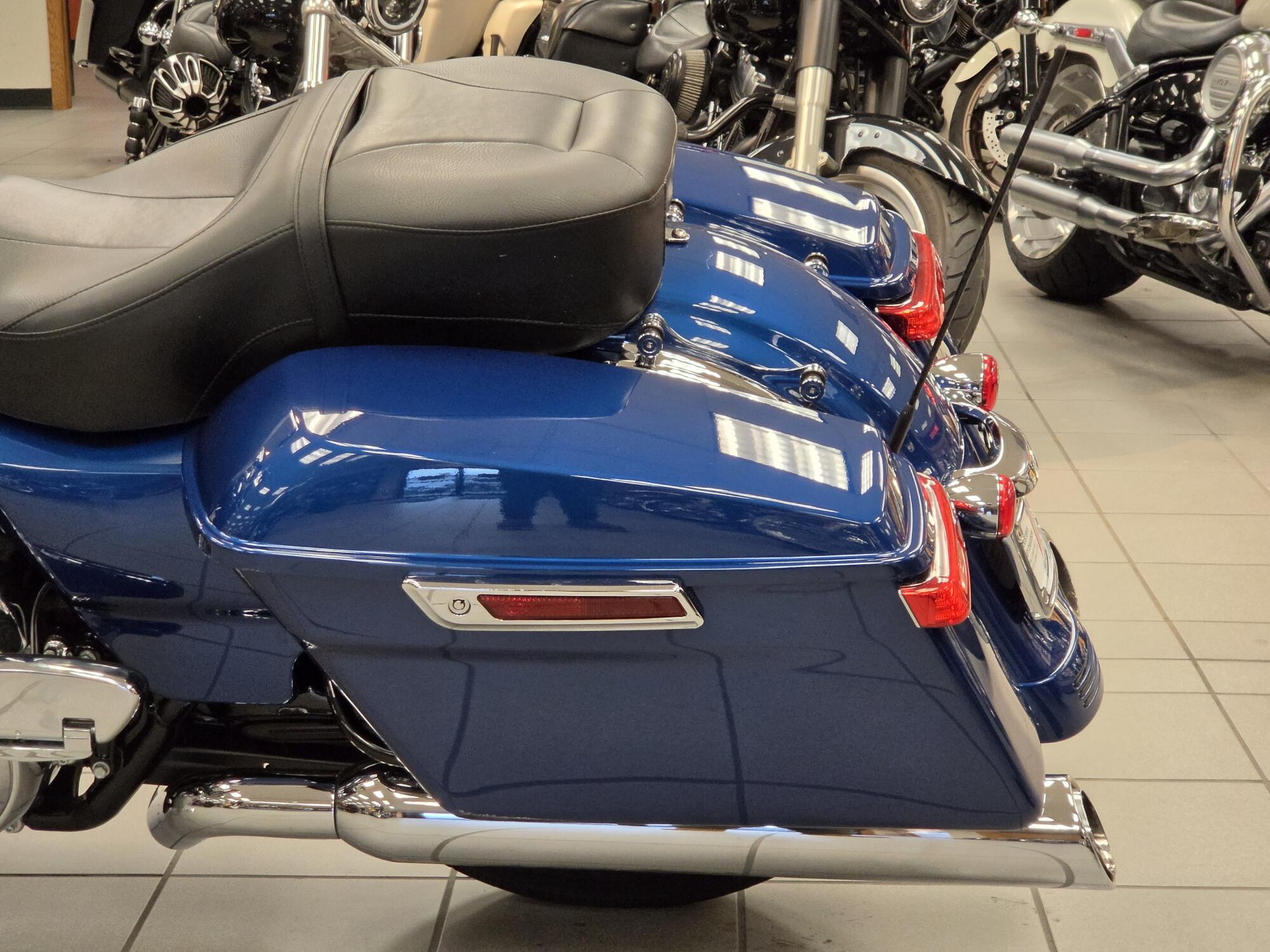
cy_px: 476
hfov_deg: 28.2
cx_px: 635
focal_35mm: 69
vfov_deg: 21.3
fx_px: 2531
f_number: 2.4
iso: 320
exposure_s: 1/120
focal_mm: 7
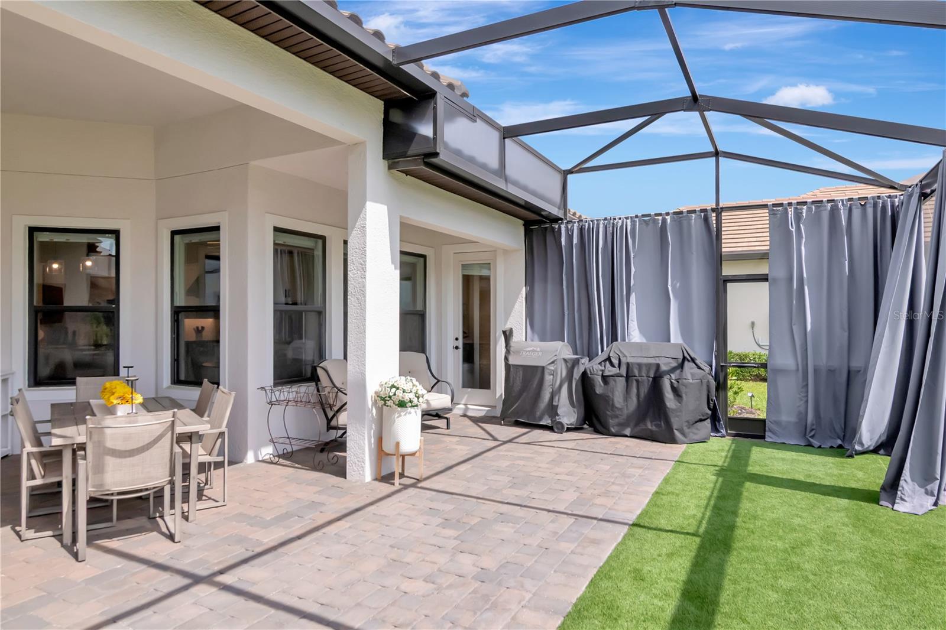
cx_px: 473
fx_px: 552
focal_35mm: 21
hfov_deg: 81.2
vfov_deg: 59.5
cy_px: 315
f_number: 9
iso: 800
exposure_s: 1/800
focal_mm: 14
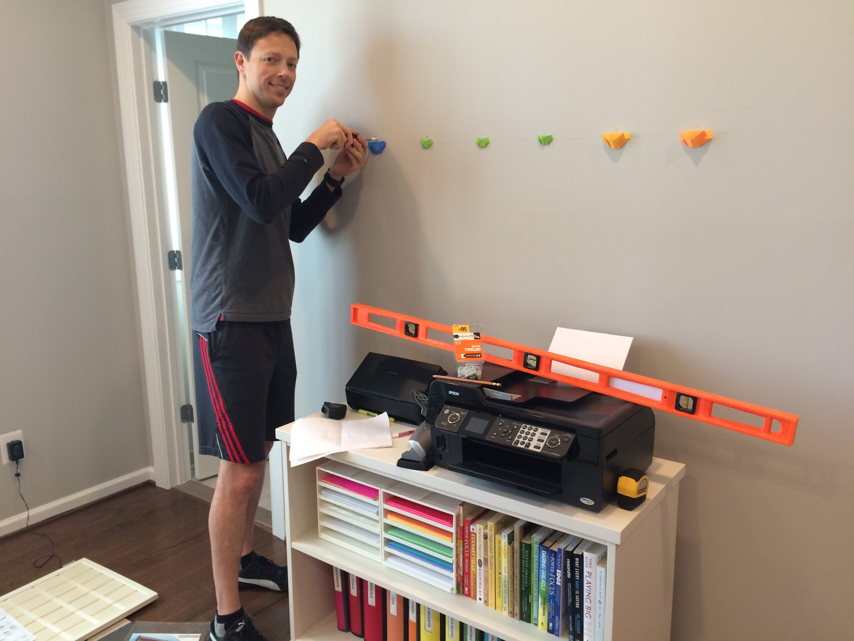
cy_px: 320
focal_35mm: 29
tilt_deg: -12.3
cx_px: 427
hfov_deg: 61.7
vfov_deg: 48.2
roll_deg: +0.6
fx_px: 715
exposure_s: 1/30
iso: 80
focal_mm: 4.15
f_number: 2.2
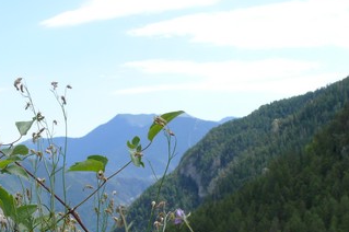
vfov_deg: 16.5
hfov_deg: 25.3
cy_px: 254
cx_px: 123
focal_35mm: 80
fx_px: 775
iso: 100
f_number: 5.6
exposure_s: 1/320
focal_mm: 7.4
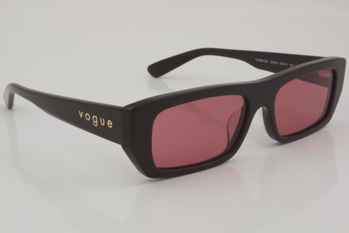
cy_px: 116
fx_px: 727
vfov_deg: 18.2
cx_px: 174
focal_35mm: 75
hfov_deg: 27.0
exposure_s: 1/3
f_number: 32
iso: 100
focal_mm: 50
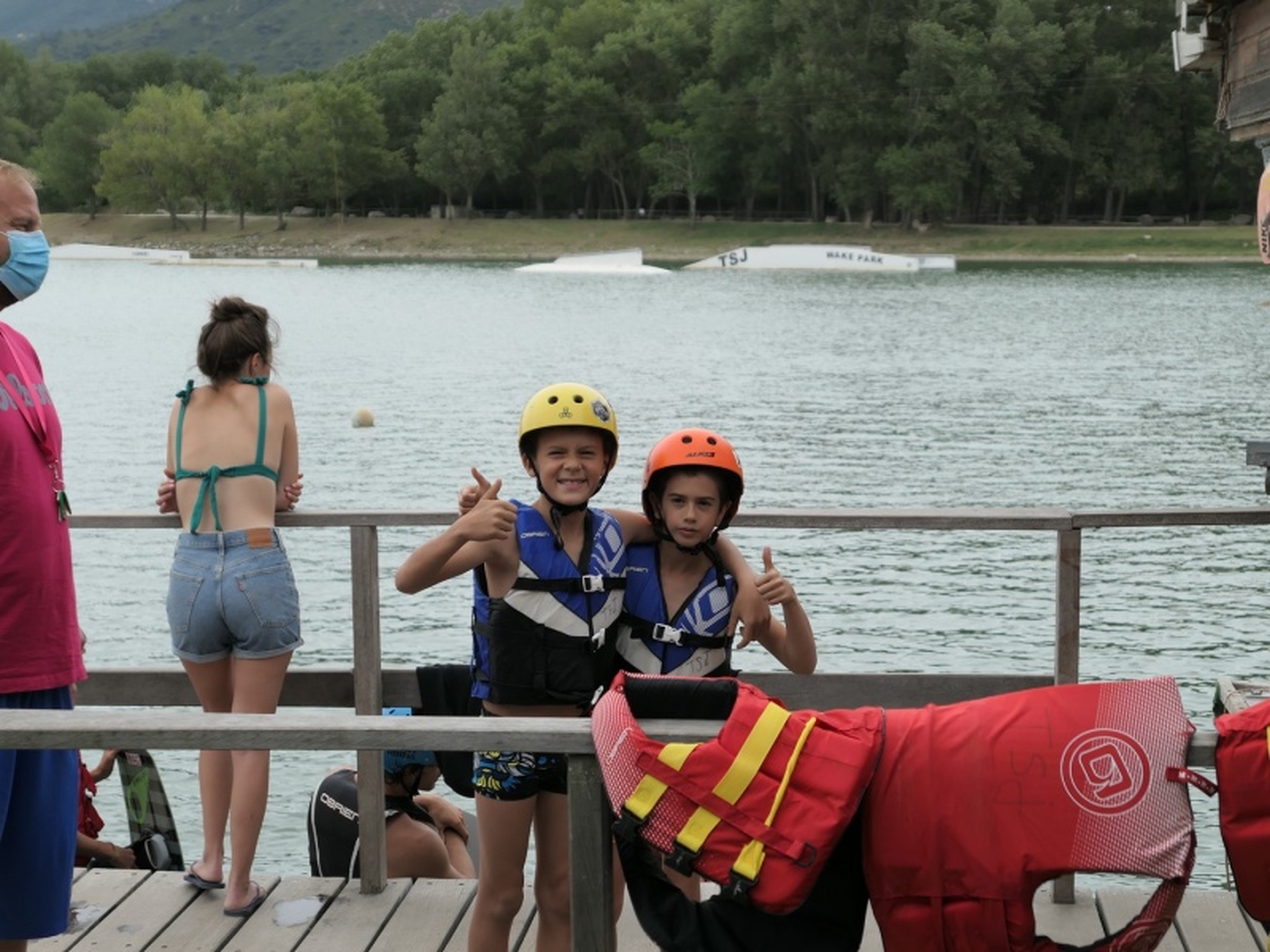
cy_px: 476
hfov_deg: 27.8
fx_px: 2568
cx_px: 635
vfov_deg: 21.0
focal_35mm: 70
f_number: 2.8
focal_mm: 23.7
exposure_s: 1/1600
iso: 125
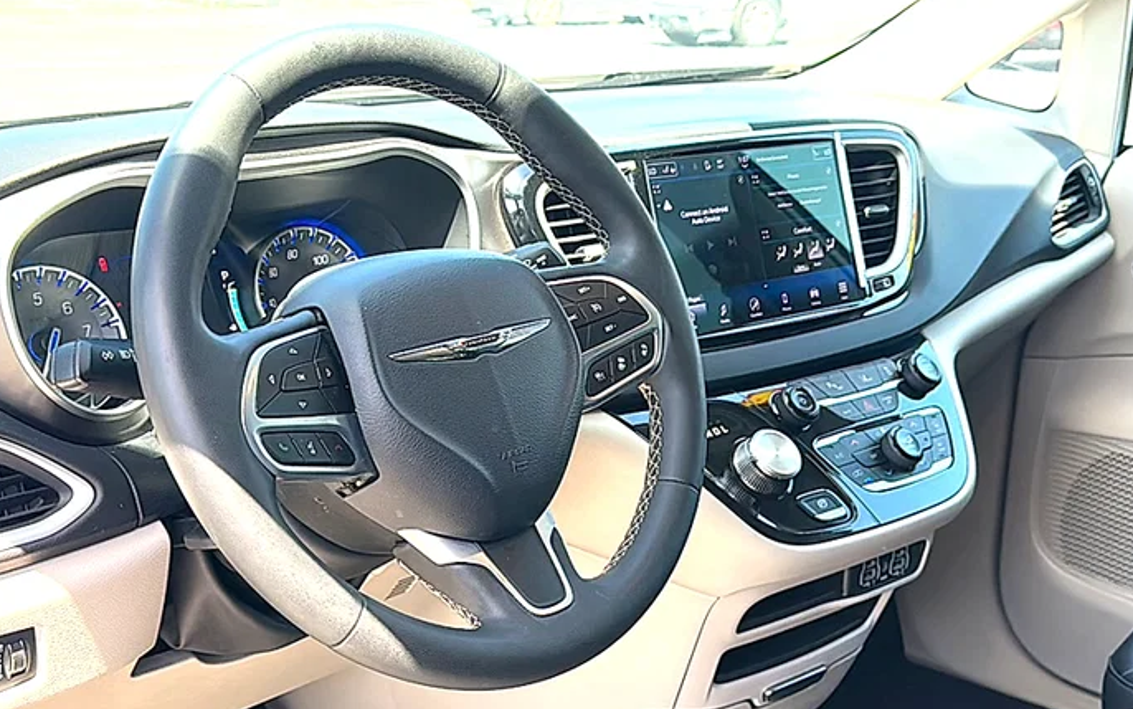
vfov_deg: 31.9
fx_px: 1235
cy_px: 416
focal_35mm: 40
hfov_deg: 49.3
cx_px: 566
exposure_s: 1/461
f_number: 1.78
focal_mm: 6.86
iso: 125
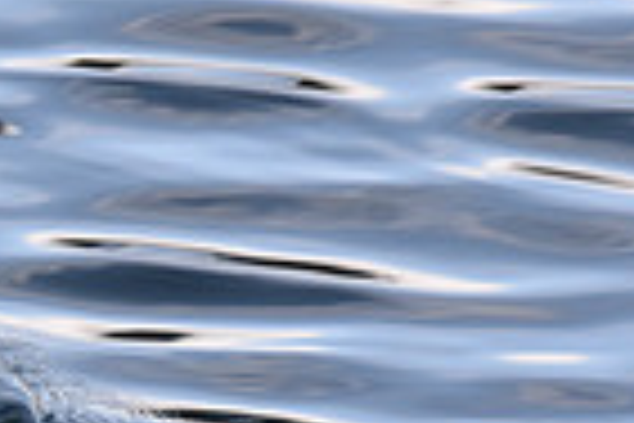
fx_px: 65226
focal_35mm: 3704
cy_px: 155
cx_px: -445
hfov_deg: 0.6
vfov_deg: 0.4
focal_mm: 600
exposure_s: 1/100
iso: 400
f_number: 11
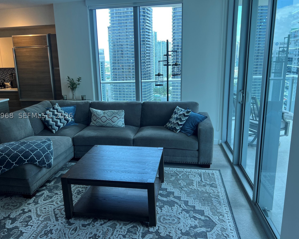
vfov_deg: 51.5
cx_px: 136
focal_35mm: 28
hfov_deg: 62.1
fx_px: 248
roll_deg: +1.7
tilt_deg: -12.8
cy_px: 116
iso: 32
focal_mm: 5.7
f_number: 1.5
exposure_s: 1/120
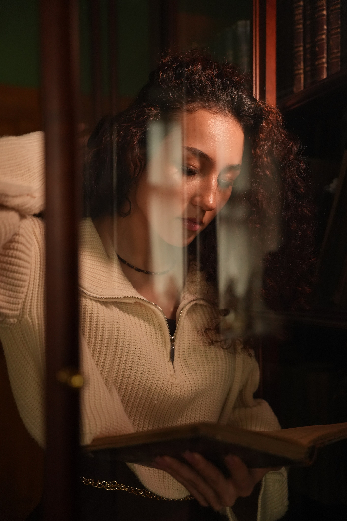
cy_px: 260
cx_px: 174
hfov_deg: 31.1
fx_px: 625
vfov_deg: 45.2
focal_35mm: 43
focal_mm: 43.2
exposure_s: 1/160
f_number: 2.8
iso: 4000
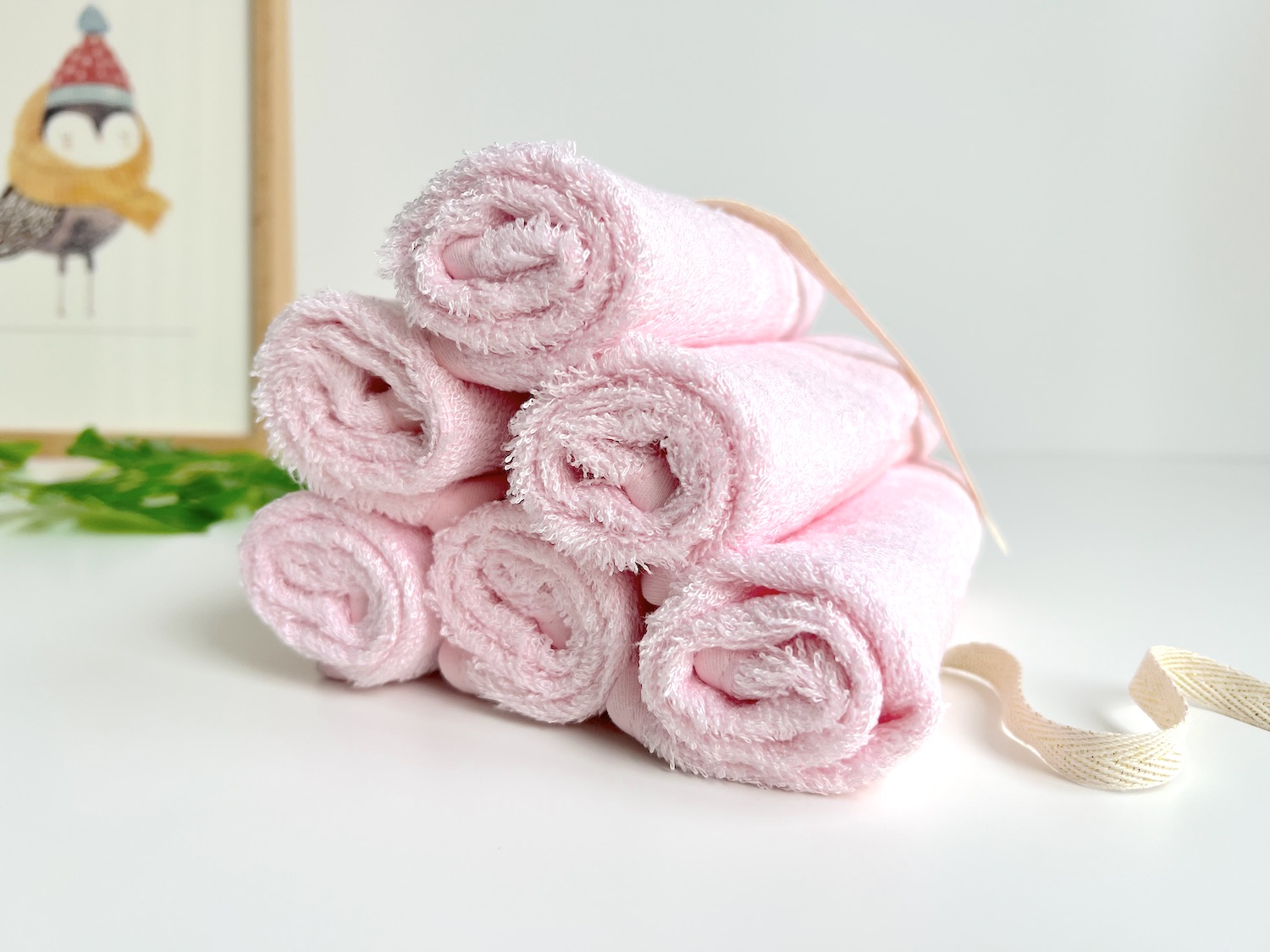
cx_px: 635
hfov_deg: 67.3
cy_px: 476
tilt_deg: -8.4
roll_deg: -0.8
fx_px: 954
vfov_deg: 53.1
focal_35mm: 26
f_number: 1.5
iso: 40
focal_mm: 5.7
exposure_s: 1/196
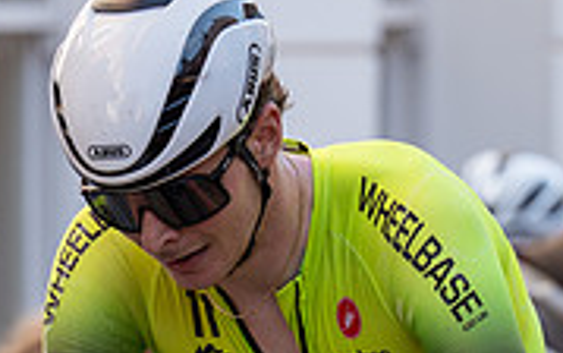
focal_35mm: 612
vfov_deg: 2.1
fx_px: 9393
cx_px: 367
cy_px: 334
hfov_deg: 3.4
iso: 500
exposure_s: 1/1000
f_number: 4
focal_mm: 159
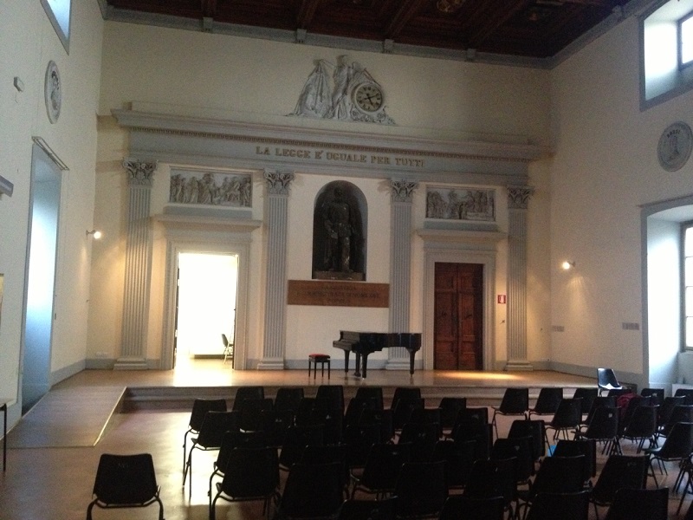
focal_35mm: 35
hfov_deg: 52.6
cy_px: 260
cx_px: 346
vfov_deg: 40.7
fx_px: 701
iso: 800
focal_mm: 4.28
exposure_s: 1/15
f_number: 2.4
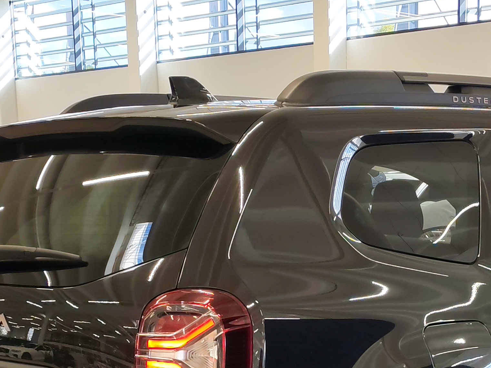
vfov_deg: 16.6
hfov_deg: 22.5
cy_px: 418
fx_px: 1220
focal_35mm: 86
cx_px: 369
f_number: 1.9
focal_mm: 6.12
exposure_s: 1/100
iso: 100
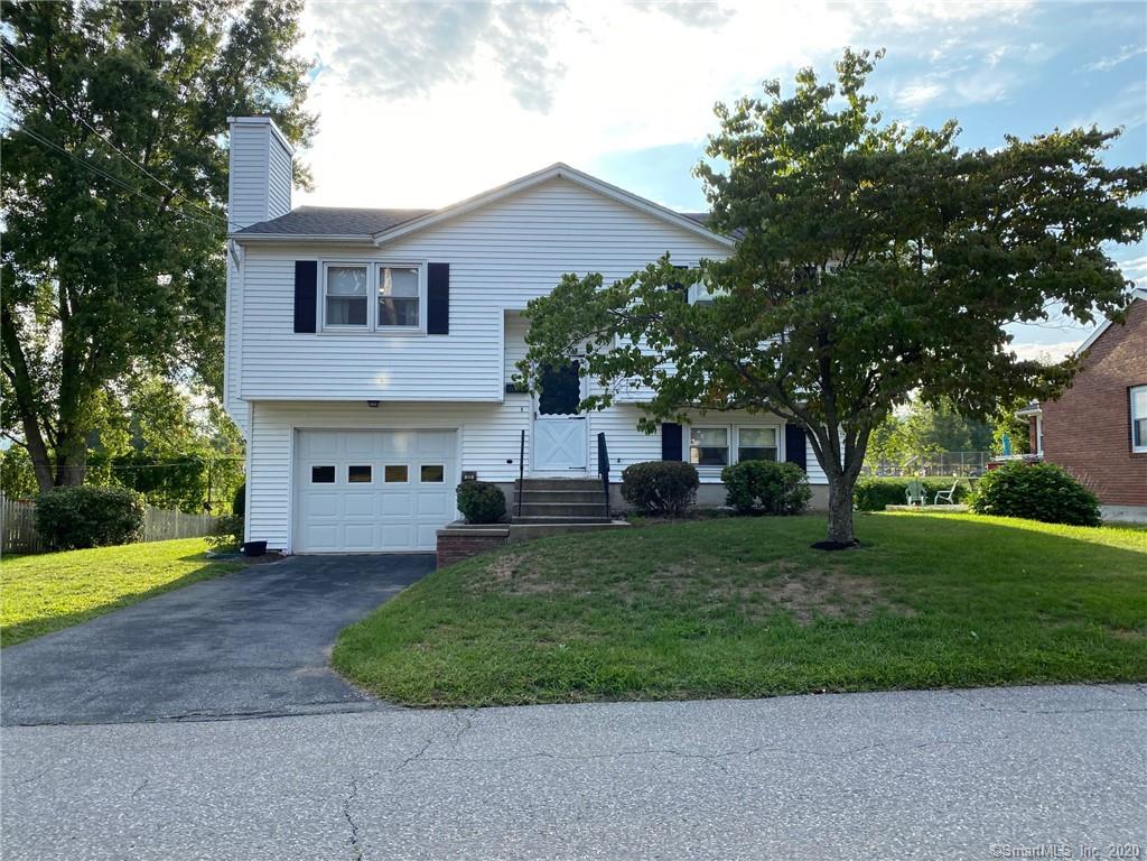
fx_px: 862
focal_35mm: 26
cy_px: 430
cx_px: 574
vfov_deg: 53.1
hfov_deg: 67.3
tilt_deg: +5.1
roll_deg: +2.3
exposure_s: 1/919
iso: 32
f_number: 1.8
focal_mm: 4.25
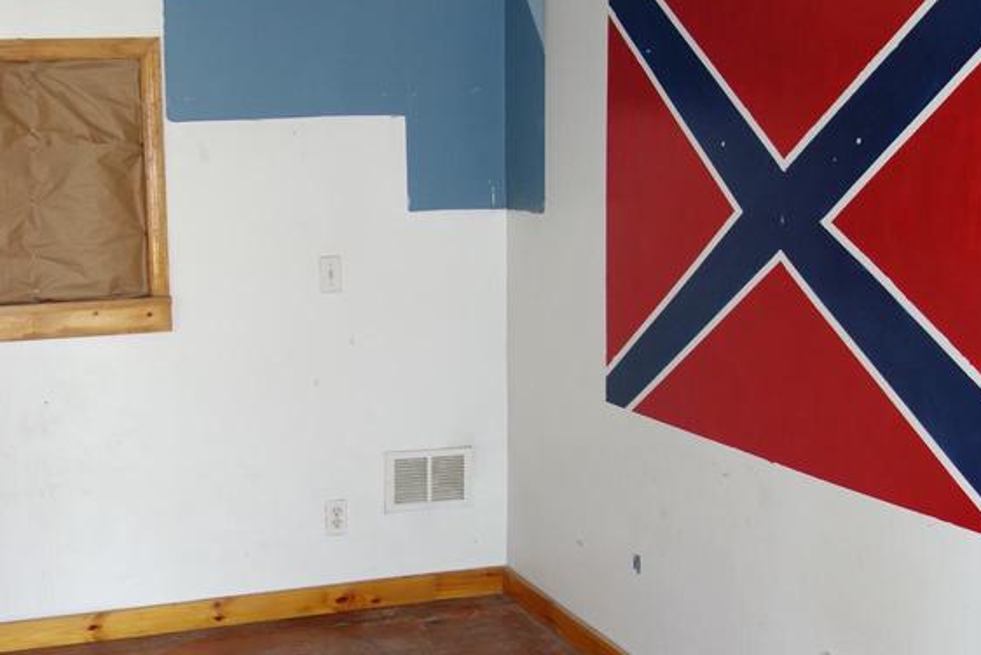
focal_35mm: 51
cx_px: 265
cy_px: 329
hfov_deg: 38.0
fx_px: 1390
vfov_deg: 26.5
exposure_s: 1/30
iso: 125
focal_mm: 10.4
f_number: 1.8
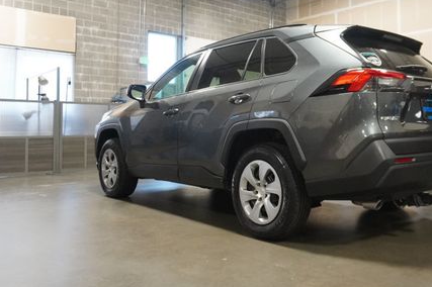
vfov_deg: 36.6
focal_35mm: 36
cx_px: 290
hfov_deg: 52.1
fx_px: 432
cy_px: 109
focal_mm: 16
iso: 4000
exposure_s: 1/160
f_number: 3.5
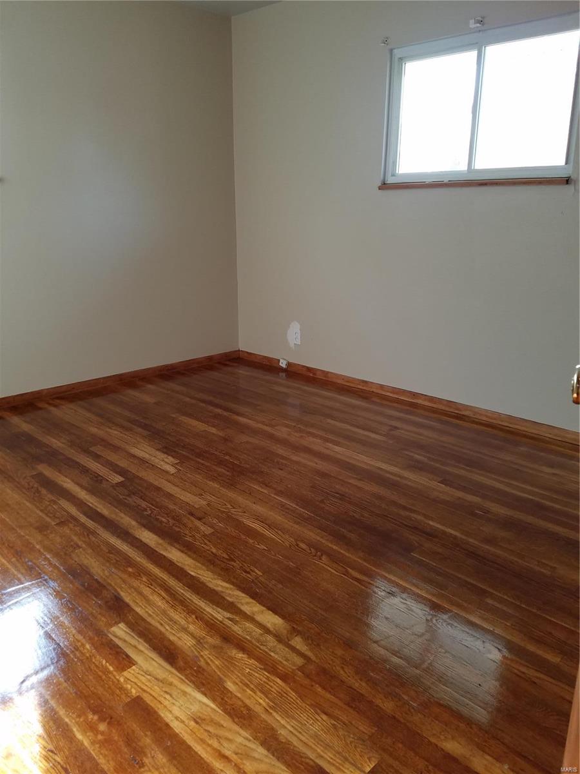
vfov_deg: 67.3
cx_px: 290
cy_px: 387
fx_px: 581
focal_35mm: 26
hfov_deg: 53.1
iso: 80
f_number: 1.7
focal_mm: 4.2
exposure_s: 1/120
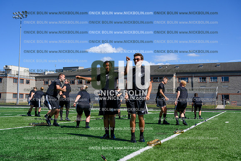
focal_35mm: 41
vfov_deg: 32.6
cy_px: 80
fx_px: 275
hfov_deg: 47.4
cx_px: 120
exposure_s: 1/640
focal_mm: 41
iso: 160
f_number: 8
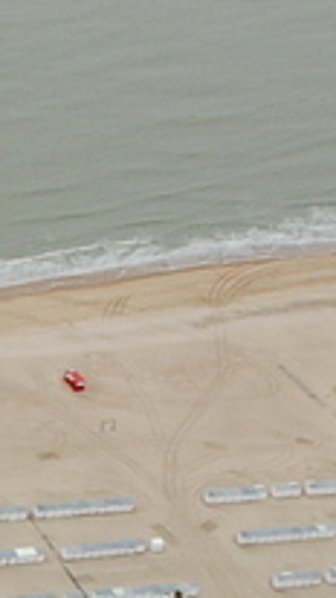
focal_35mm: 99
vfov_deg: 20.7
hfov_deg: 10.0
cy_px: 620
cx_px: -582
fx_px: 1567
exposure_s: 1/160
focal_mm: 18
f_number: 6.3
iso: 320
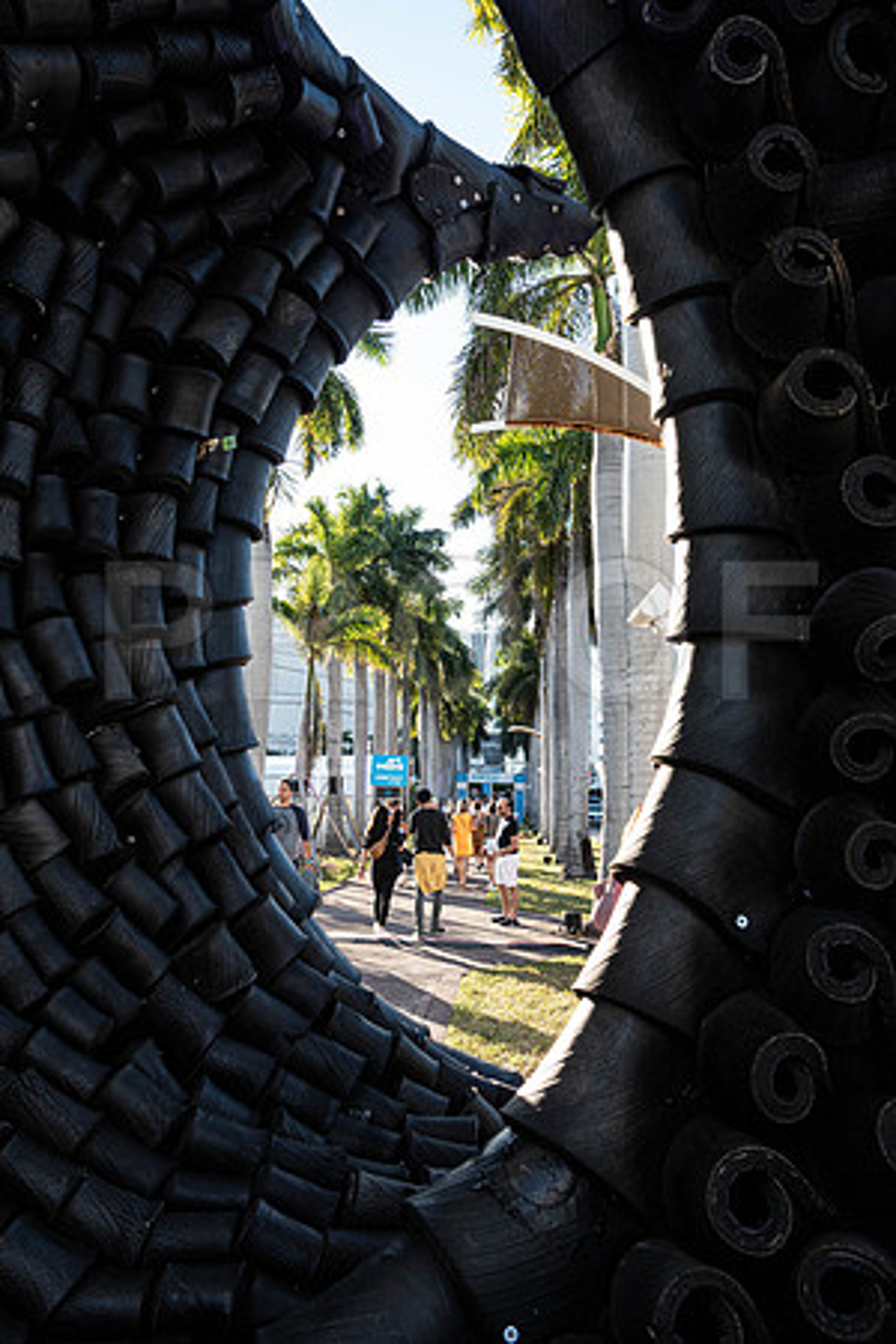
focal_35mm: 24
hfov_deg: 53.1
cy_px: 672
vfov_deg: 73.7
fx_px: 896
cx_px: 448
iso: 400
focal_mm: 8.8
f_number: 5
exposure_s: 1/400
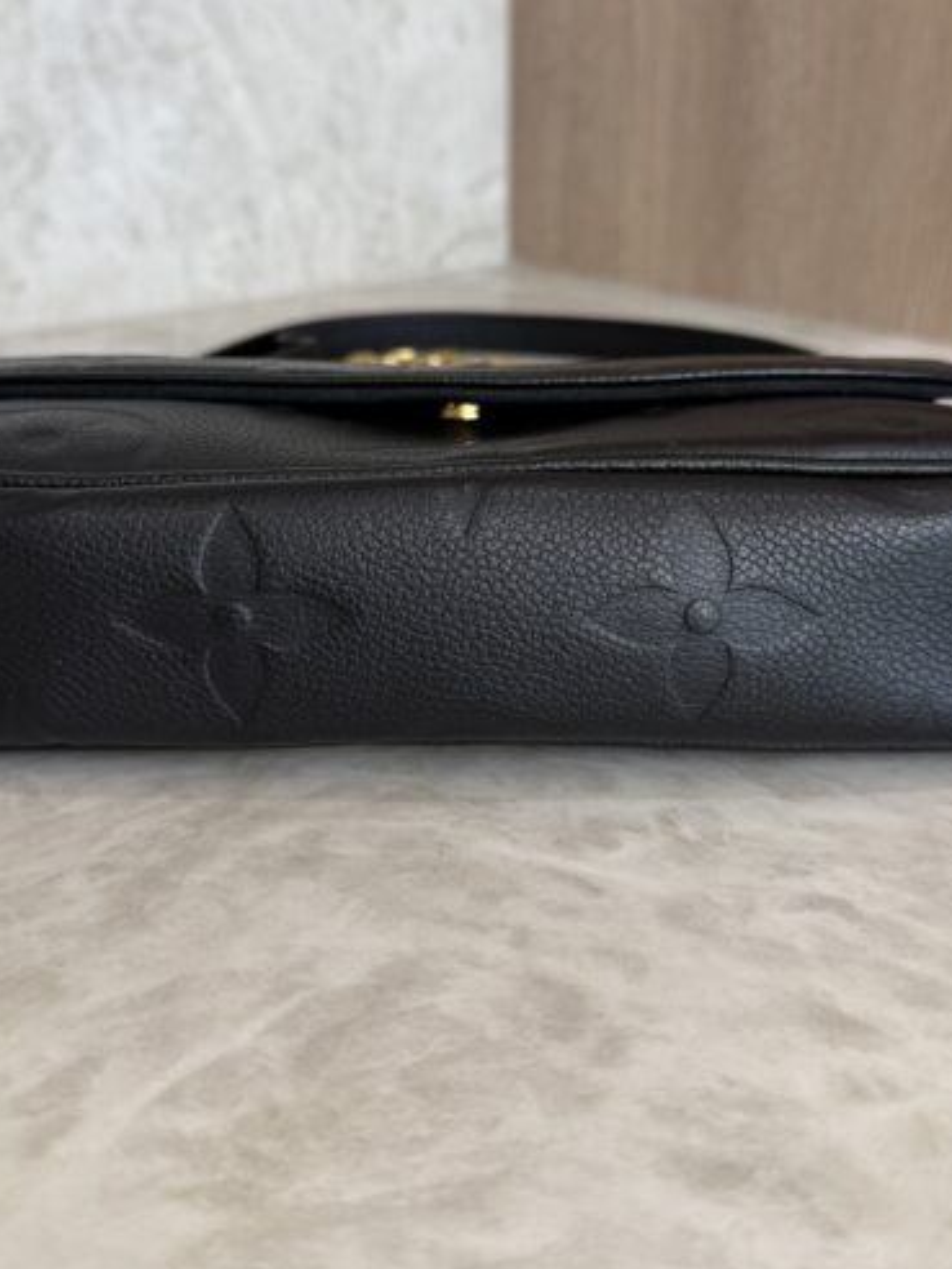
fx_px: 1430
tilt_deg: -19.8
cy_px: 513
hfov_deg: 36.8
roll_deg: +0.1
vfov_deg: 47.6
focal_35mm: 39
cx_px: 444
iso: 80
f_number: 1.78
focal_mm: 6.76
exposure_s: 1/120
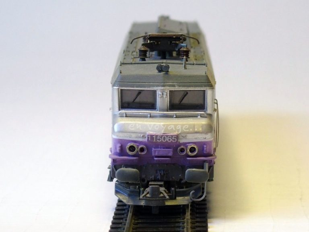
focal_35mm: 76
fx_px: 678
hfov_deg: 25.7
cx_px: 154
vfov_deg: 19.4
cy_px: 116
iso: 320
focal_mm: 16.1
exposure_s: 1/100
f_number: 2.8
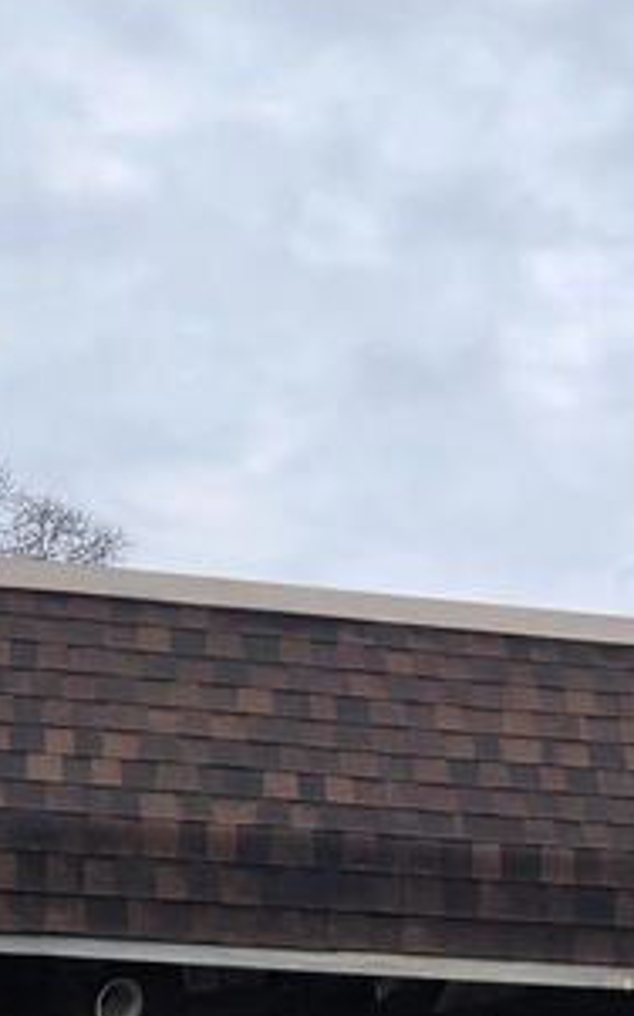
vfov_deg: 22.7
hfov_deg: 15.4
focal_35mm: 83
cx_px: 661
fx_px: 2296
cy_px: 1256
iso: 25
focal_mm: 5.4
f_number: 1.8
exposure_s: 1/1318
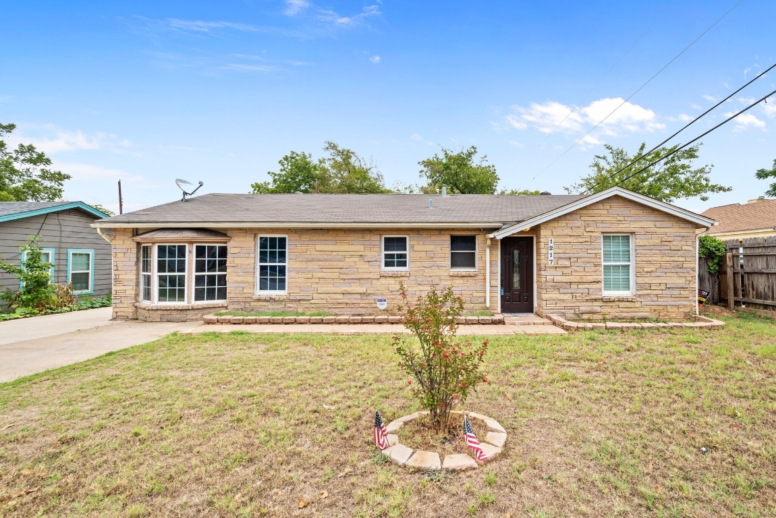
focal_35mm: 15
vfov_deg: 77.4
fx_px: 323
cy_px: 259
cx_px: 388
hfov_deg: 100.4
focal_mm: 15
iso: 400
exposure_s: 1/160
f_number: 9
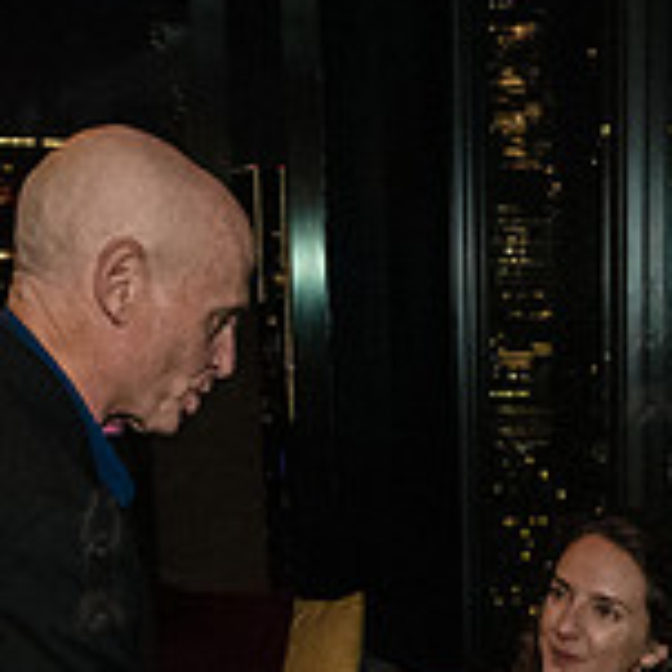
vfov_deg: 18.0
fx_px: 1977
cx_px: 631
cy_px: 870
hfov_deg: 18.9
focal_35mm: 90
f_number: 4
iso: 6400
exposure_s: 1/200
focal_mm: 24
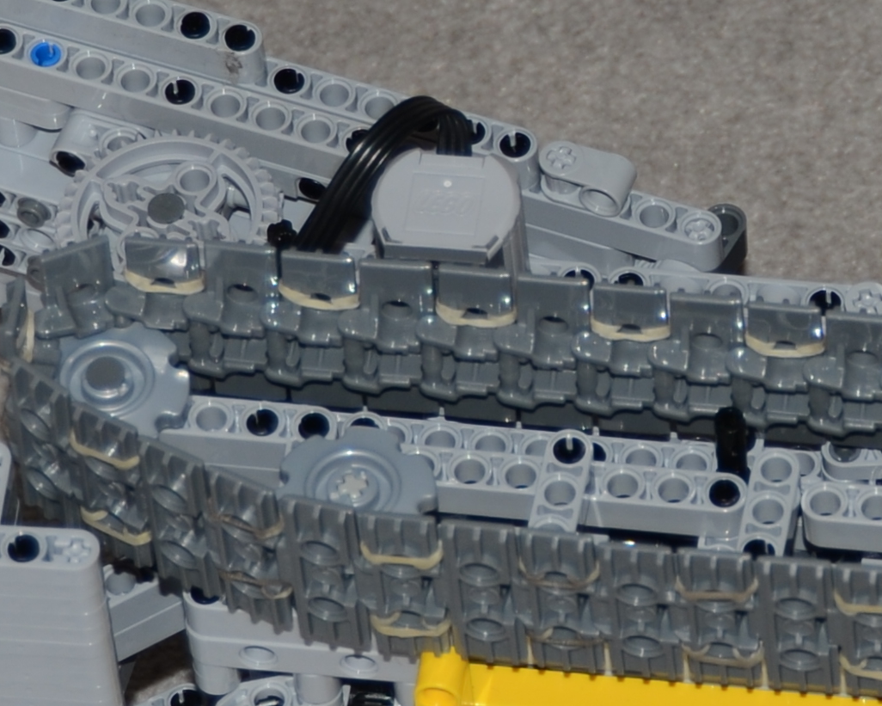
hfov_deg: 5.5
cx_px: 1167
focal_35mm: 351
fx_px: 9163
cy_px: 695
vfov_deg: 4.4
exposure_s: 1/60
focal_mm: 52
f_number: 4.8
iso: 100
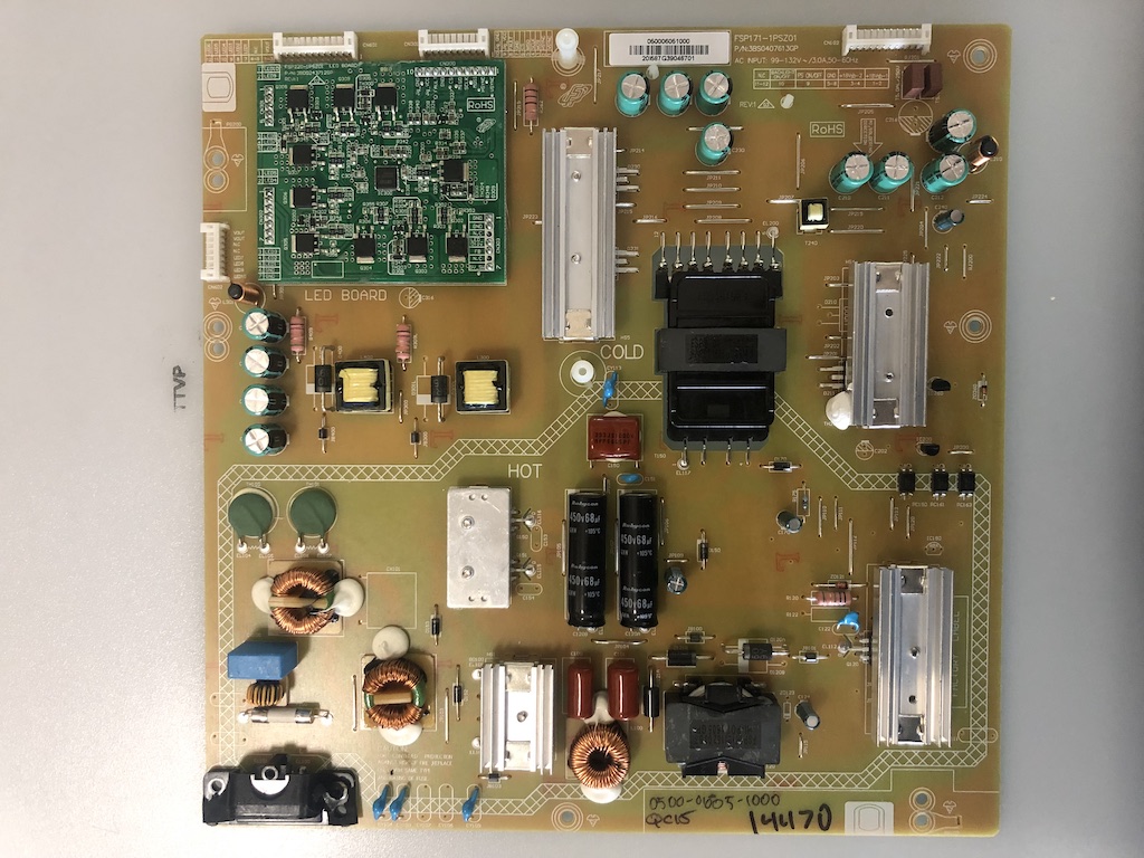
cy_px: 429
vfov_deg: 49.7
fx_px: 925
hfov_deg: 63.4
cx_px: 572
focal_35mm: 28
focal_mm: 3.99
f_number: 1.8
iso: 100
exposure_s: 1/13
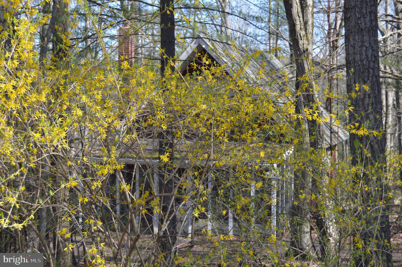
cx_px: 201
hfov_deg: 33.4
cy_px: 134
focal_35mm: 60
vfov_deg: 22.6
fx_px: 669
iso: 100
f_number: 5
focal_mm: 40
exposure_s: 1/125
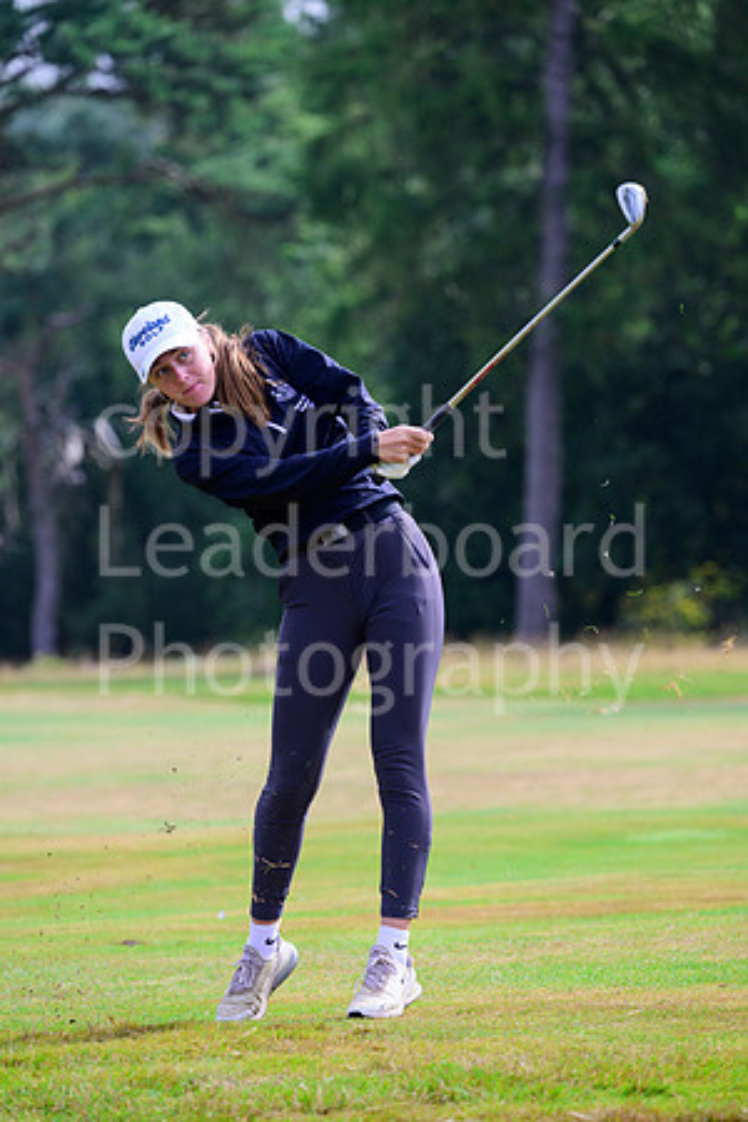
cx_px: 374
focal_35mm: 240
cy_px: 561
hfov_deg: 5.7
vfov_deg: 8.6
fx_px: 7479
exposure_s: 1/2000
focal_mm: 240
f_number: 6.3
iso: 1000
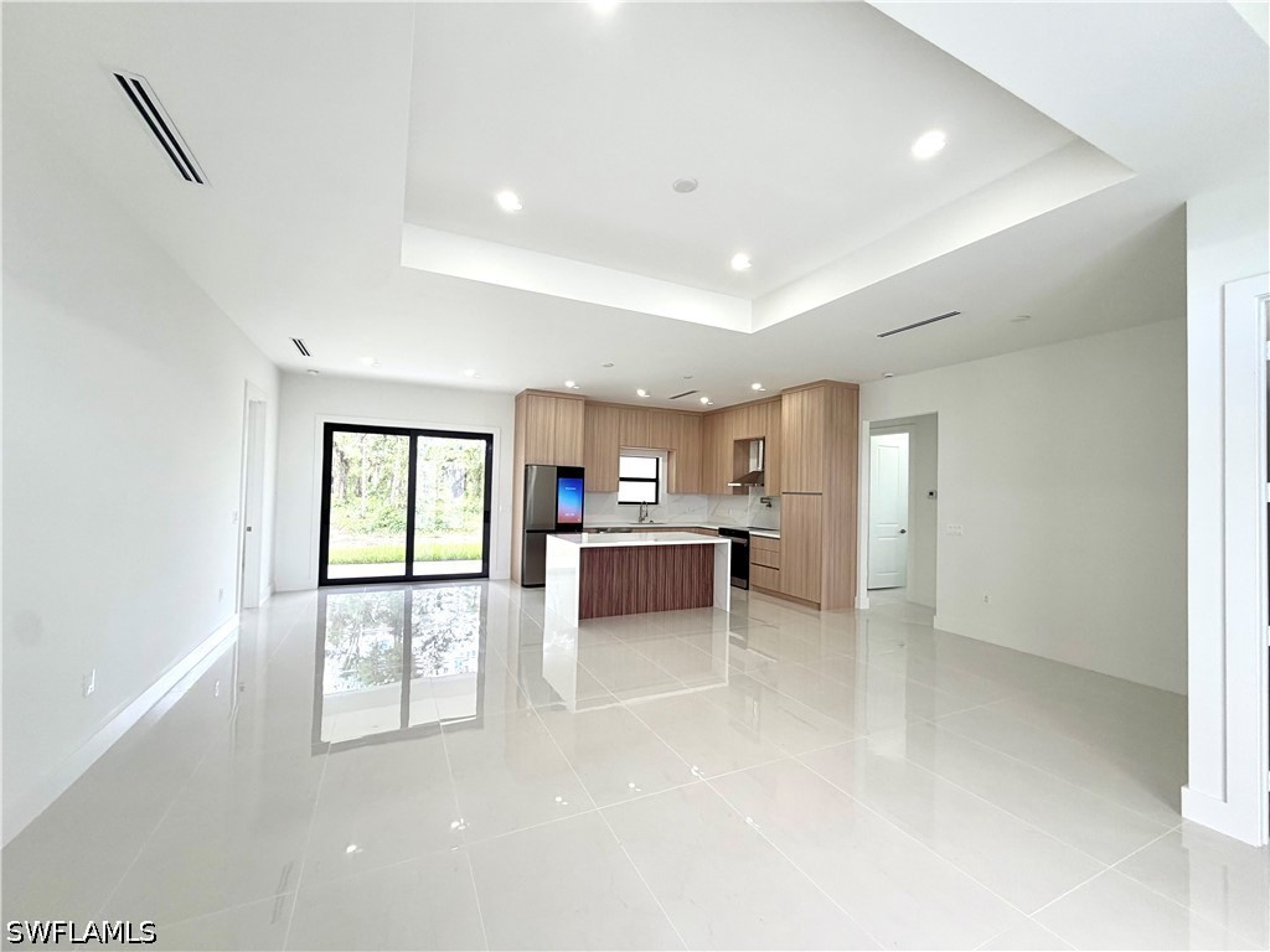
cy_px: 476
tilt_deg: +0.2
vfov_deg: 85.7
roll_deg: -0.6
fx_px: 514
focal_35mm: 14
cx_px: 635
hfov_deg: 102.1
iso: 100
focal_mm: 2.22
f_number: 2.2
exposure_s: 1/120
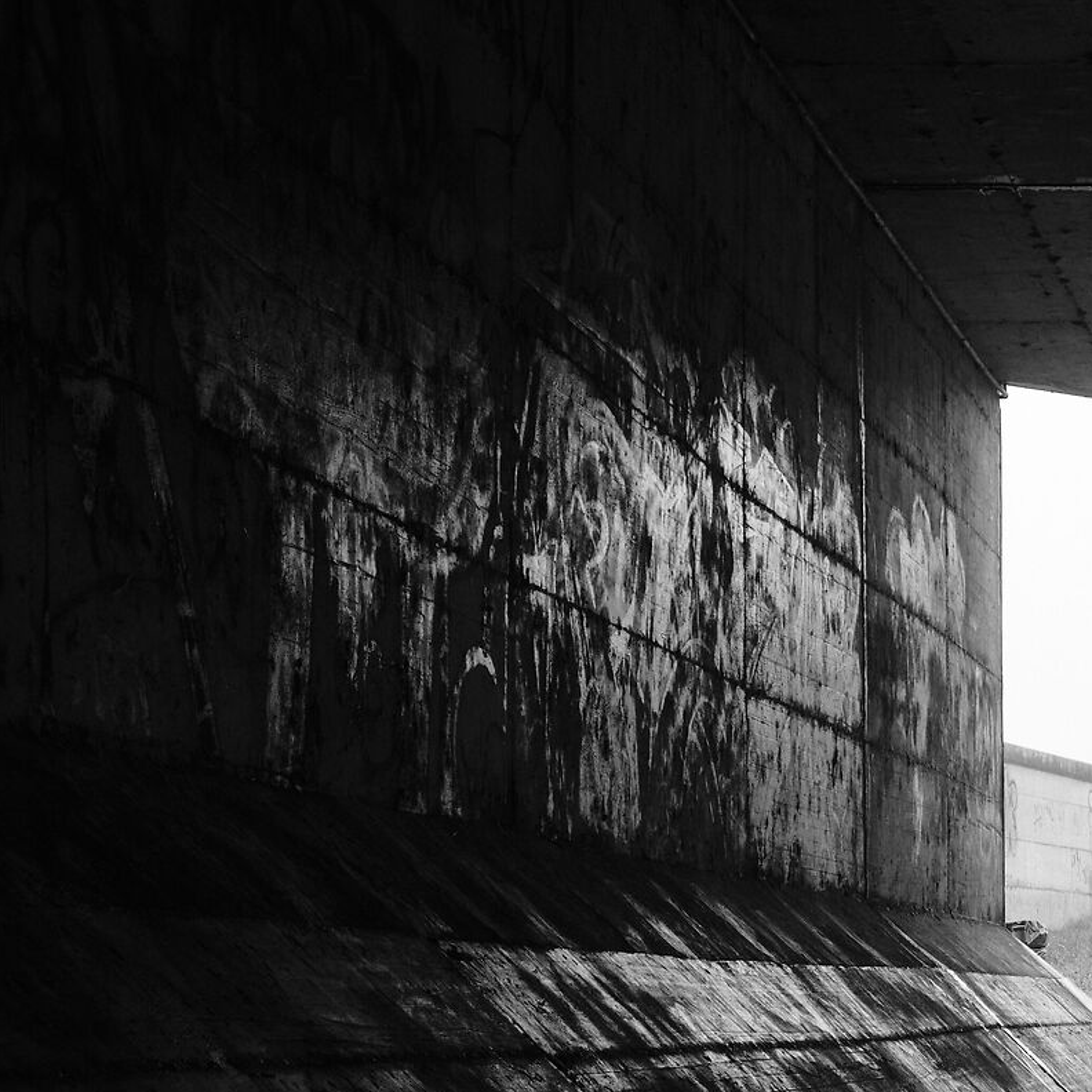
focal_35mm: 103
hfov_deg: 16.1
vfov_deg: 16.6
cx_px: 1373
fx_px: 3676
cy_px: 1058
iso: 500
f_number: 6.4
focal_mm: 26.5
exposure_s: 1/60
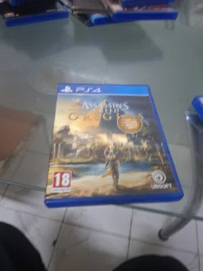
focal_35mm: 23
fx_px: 180
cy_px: 136
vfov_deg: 73.9
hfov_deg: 58.9
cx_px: 102
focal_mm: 5.54
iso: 400
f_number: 1.8
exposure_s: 1/33
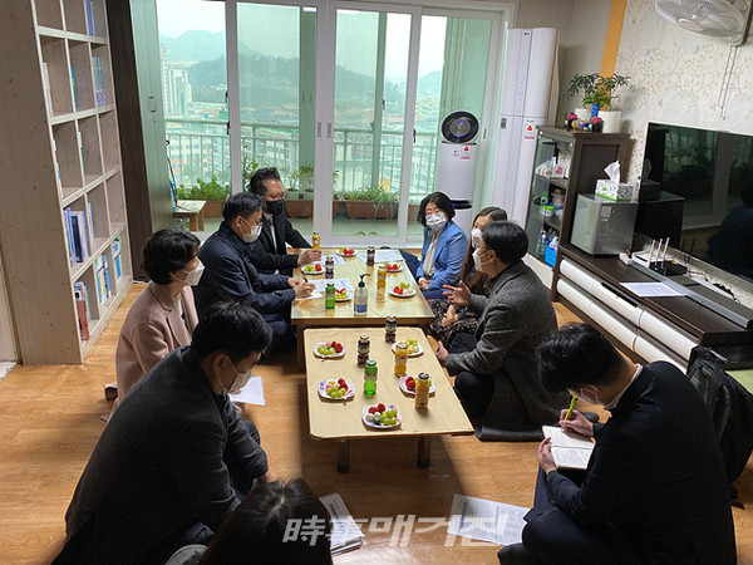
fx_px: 566
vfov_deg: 53.1
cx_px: 376
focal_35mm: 26
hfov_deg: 67.3
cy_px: 282
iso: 125
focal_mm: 4.25
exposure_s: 1/120
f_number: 1.8
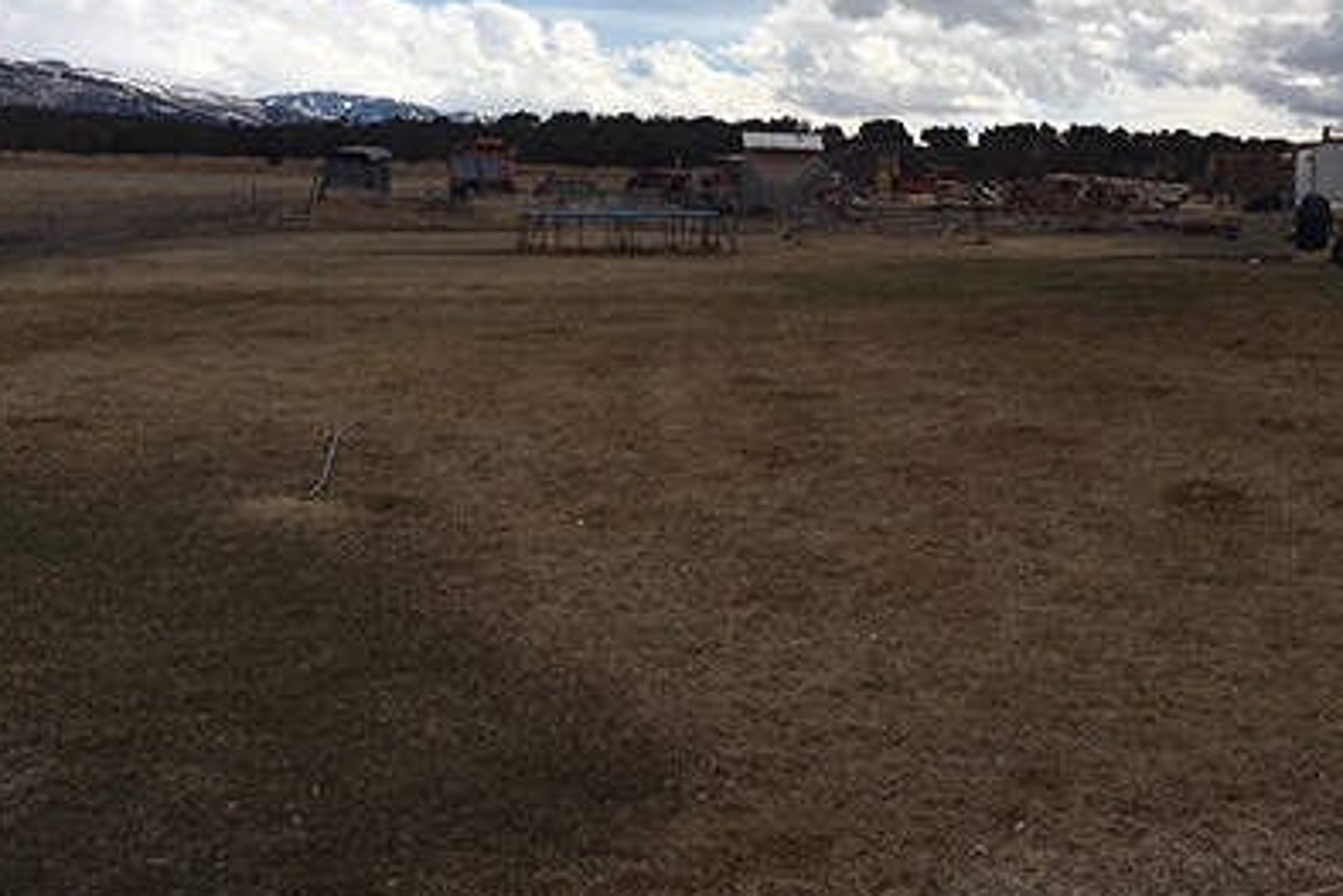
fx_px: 1829
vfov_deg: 26.9
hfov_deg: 40.2
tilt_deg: +2.0
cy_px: 150
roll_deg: -2.4
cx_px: 774
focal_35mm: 49
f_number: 2.2
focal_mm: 4.15
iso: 25
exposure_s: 1/3497
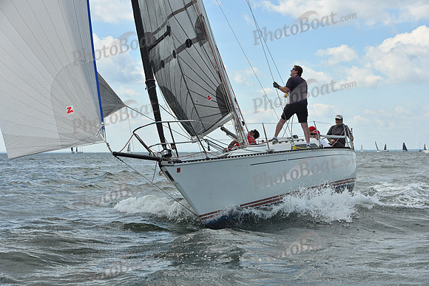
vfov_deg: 19.5
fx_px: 834
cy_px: 143
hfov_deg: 28.8
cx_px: 214
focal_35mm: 70
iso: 250
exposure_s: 1/1250
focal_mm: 70
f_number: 7.1
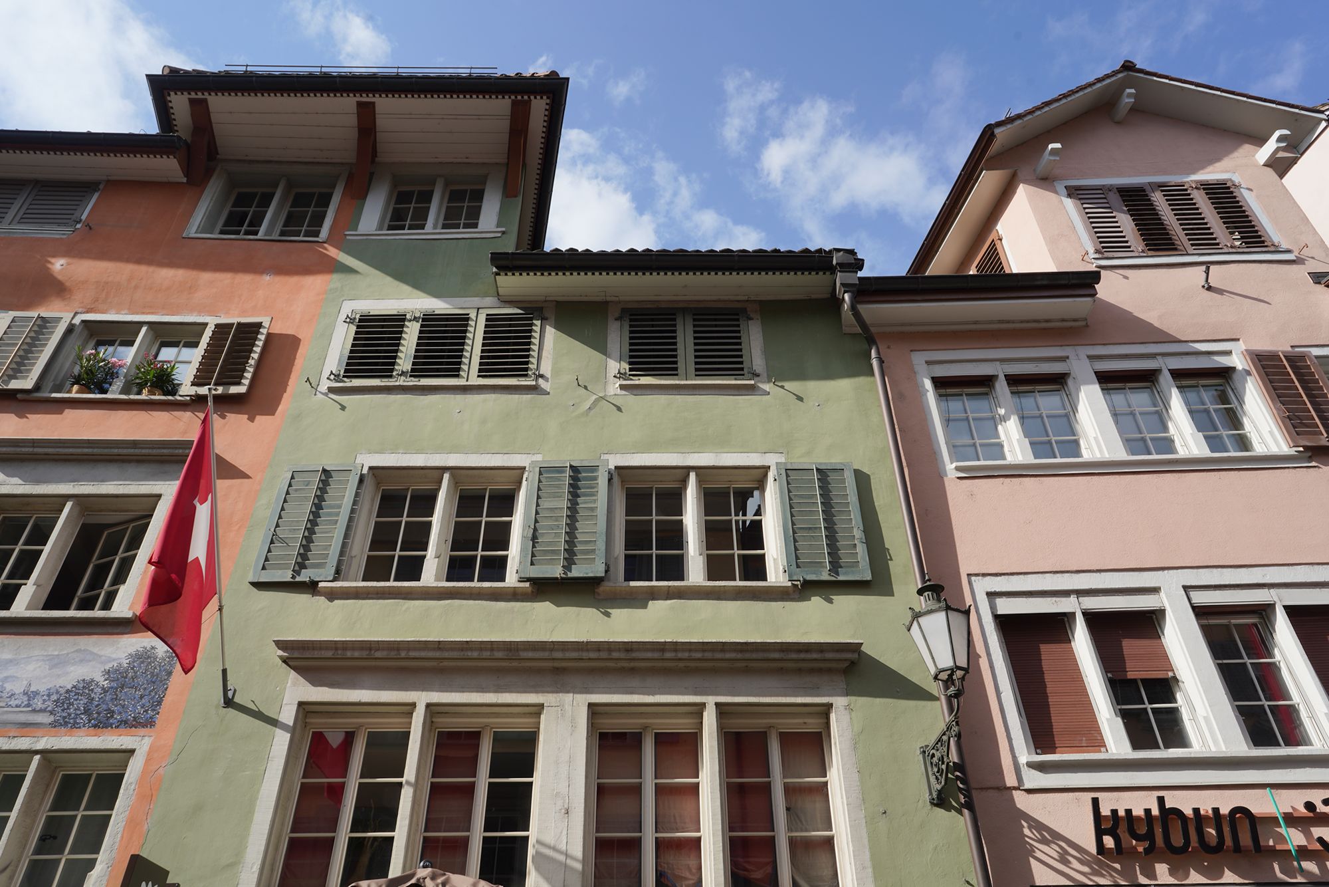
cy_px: 444
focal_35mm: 24
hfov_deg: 73.7
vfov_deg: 53.1
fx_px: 886
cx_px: 664
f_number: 14
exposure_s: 1/100
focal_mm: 24
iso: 100
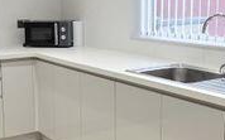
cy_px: 62
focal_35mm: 62
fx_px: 380
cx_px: 87
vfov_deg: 20.9
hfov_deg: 32.9
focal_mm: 2.2
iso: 200
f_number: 1.9
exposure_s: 1/120
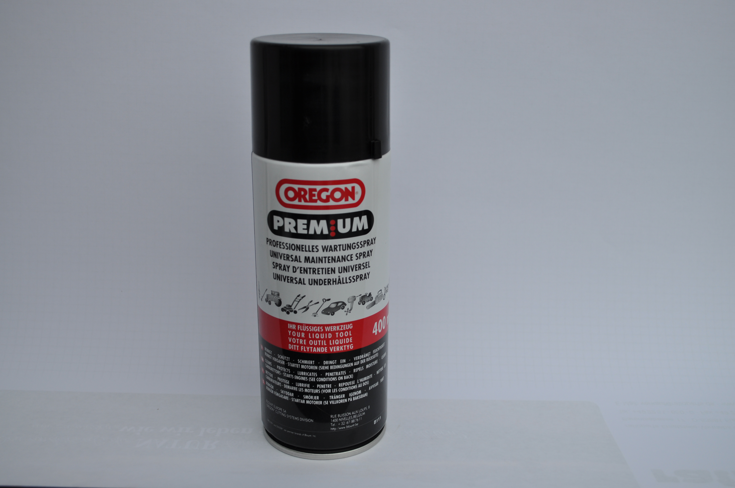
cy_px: 244
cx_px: 368
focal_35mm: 42
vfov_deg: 31.8
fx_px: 856
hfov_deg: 46.4
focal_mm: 28
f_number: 5.6
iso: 200
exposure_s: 1/180
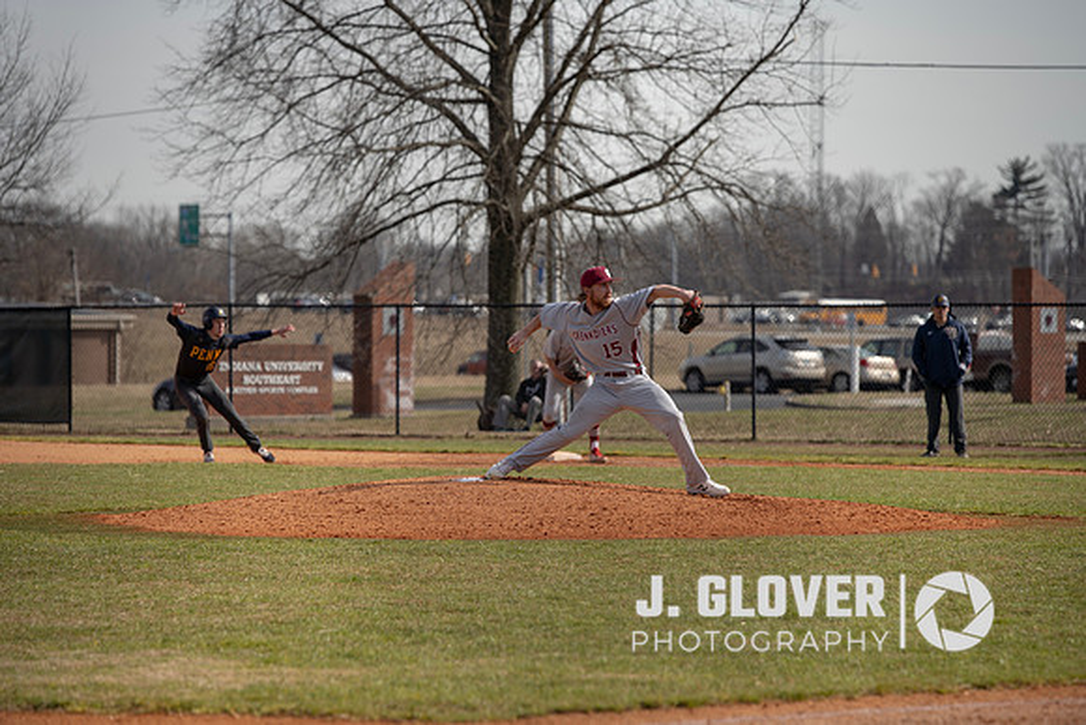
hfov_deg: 11.9
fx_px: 5220
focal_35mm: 173
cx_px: 543
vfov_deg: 7.9
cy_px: 362
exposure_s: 1/640
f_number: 4
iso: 100
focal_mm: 173
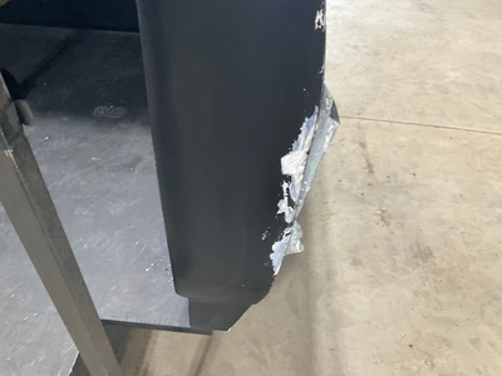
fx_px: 421
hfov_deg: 61.7
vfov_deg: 48.2
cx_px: 251
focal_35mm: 29
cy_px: 188
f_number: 1.8
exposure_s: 1/60
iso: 160
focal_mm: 3
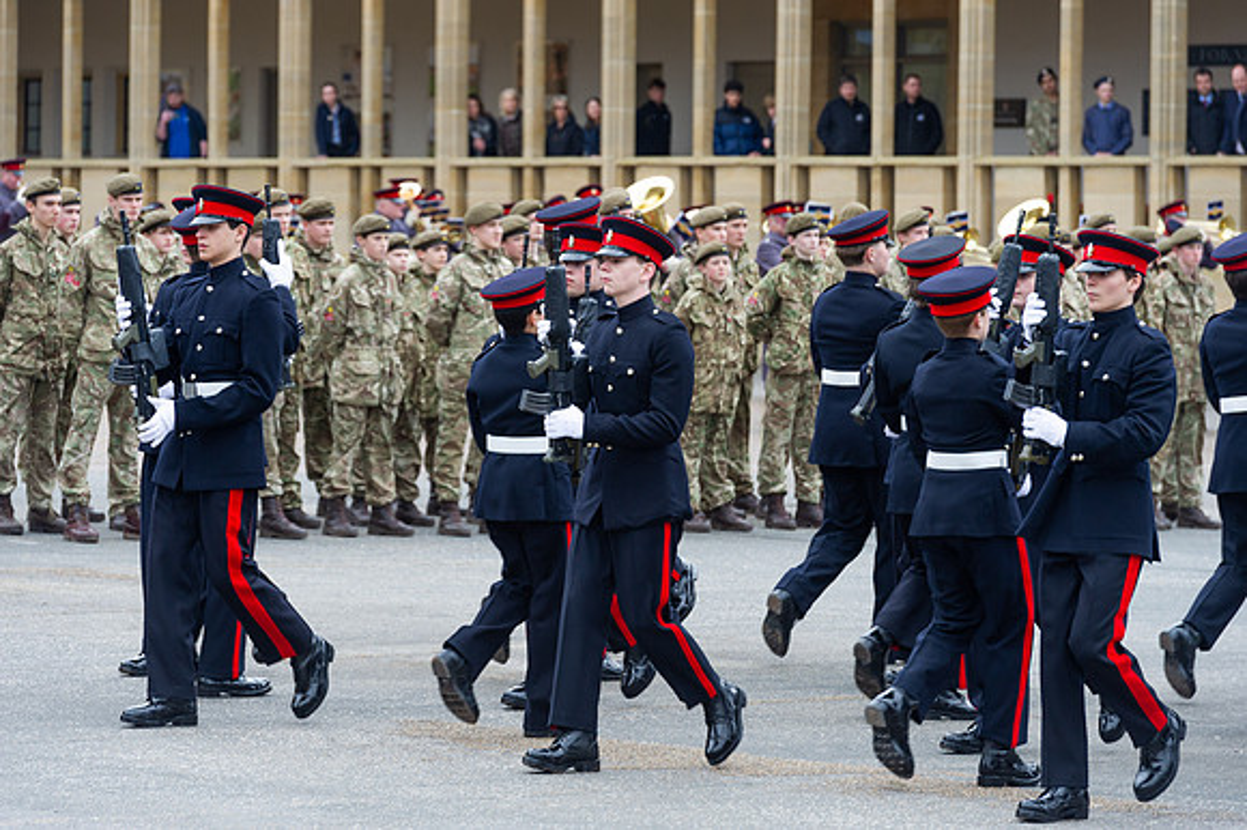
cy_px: 415
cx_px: 624
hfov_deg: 10.3
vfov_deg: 6.9
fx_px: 6924
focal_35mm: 200
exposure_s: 1/250
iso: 560
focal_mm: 200
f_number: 6.3
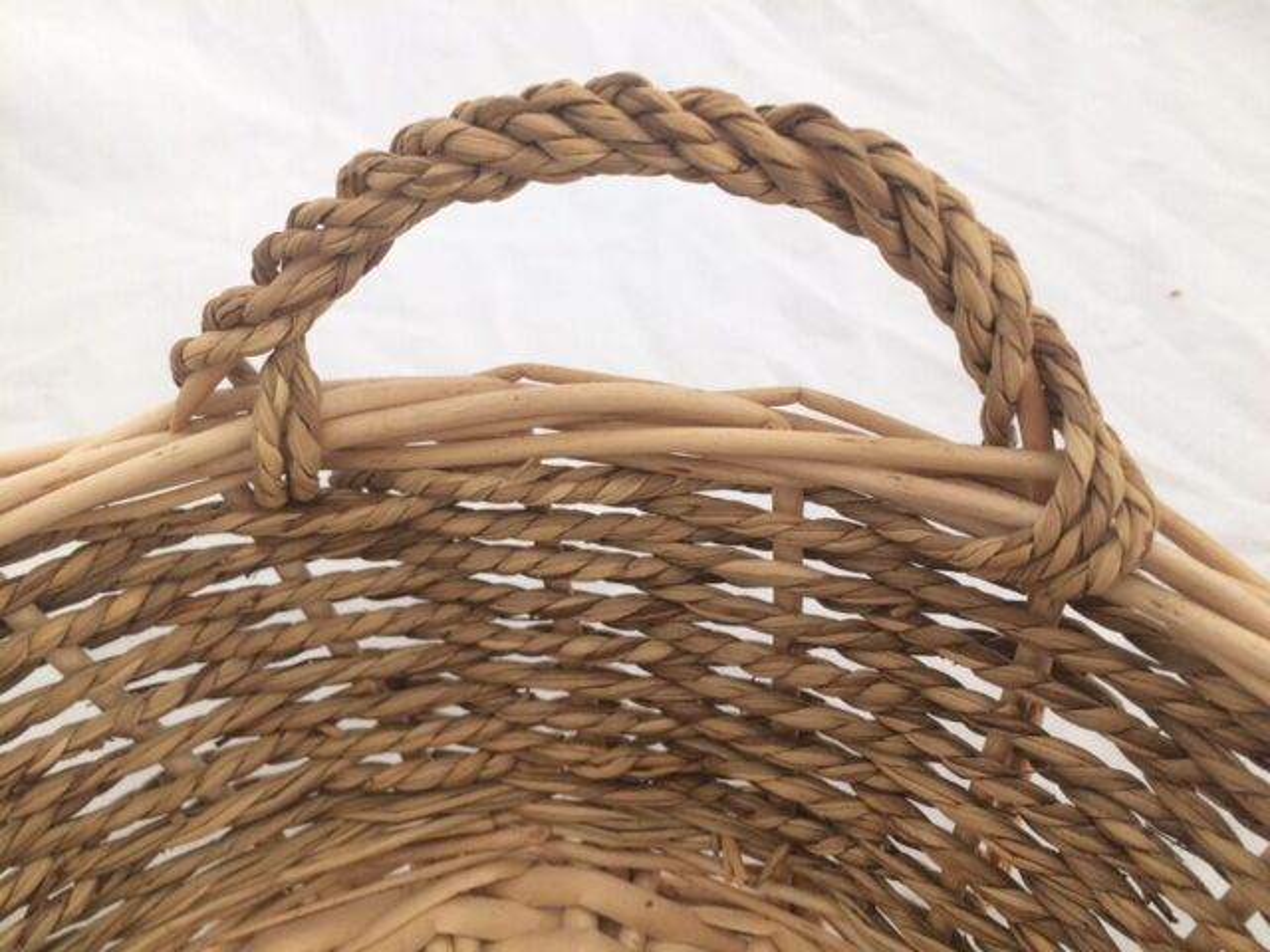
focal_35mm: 29
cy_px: 476
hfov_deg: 61.7
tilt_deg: -49.8
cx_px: 635
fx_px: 1064
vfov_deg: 48.2
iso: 64
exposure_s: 1/100
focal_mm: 4.15
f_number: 2.2
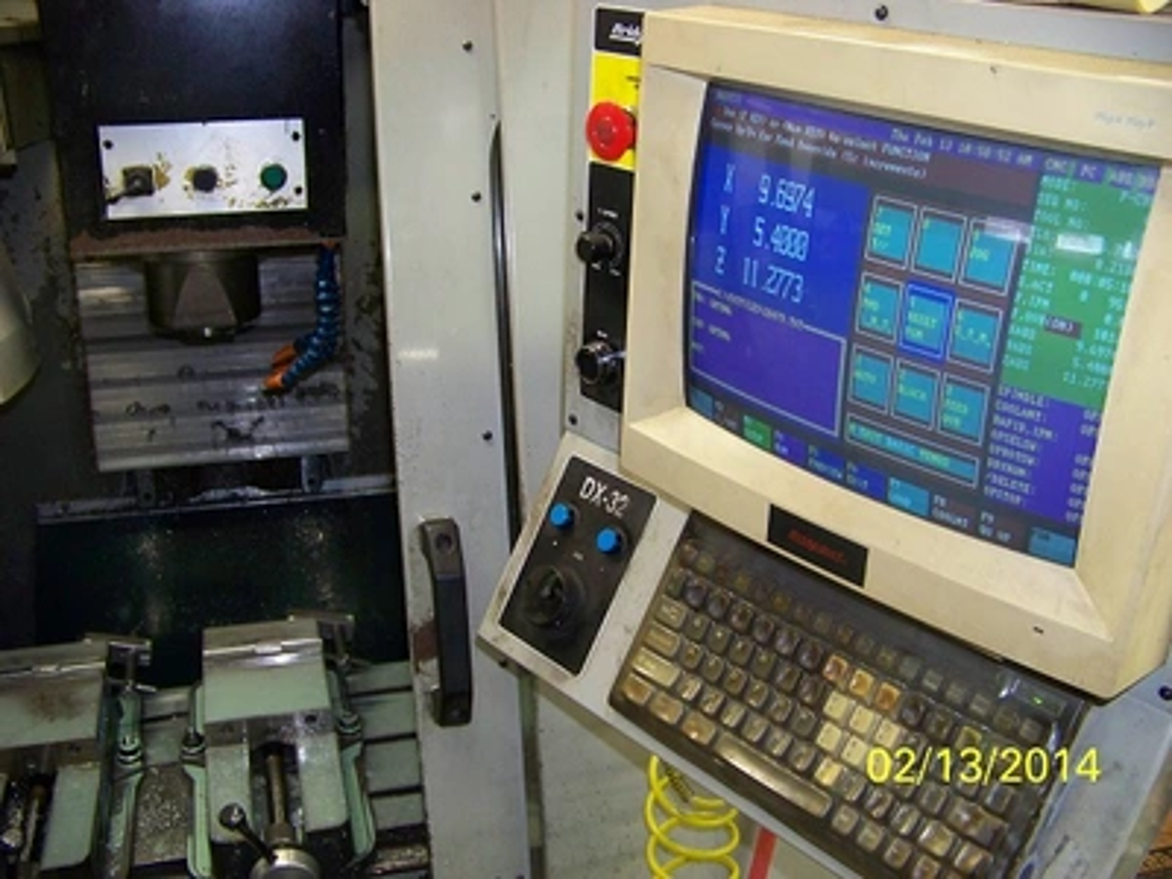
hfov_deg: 51.4
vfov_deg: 39.7
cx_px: 586
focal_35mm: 36
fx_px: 1219
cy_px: 440
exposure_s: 1/30
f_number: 2.8
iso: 200
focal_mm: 5.85
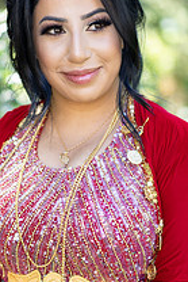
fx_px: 931
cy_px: 198
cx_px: 77
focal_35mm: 119
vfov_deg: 17.1
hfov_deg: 11.5
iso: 100
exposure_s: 1/250
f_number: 1.8
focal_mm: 55
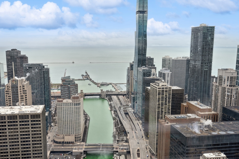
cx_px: 112
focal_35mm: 34
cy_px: 86
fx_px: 226
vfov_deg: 38.8
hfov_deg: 55.8
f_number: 9.5
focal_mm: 21
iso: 200
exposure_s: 1/180
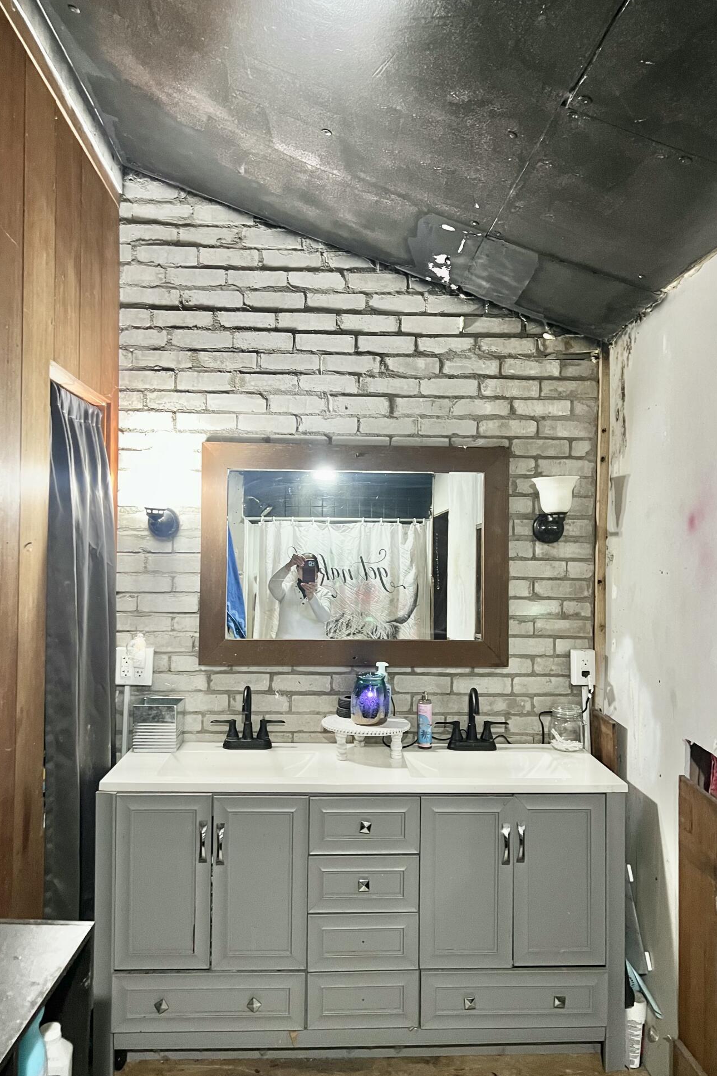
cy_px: 553
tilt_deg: +0.1
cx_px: 361
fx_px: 836
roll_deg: -1.0
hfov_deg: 46.4
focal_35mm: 28
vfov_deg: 65.5
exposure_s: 1/40
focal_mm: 5.7
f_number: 1.5
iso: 400
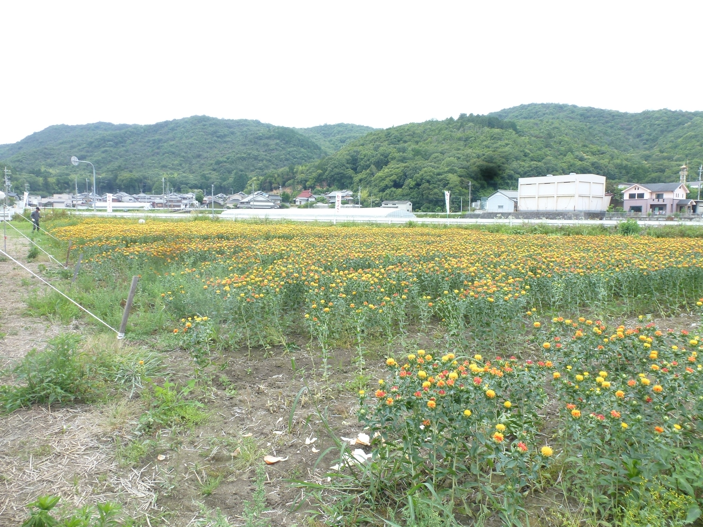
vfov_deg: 56.8
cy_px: 264
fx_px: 487
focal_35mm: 24
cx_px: 352
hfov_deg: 71.6
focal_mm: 4.3
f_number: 4
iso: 100
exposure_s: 1/250
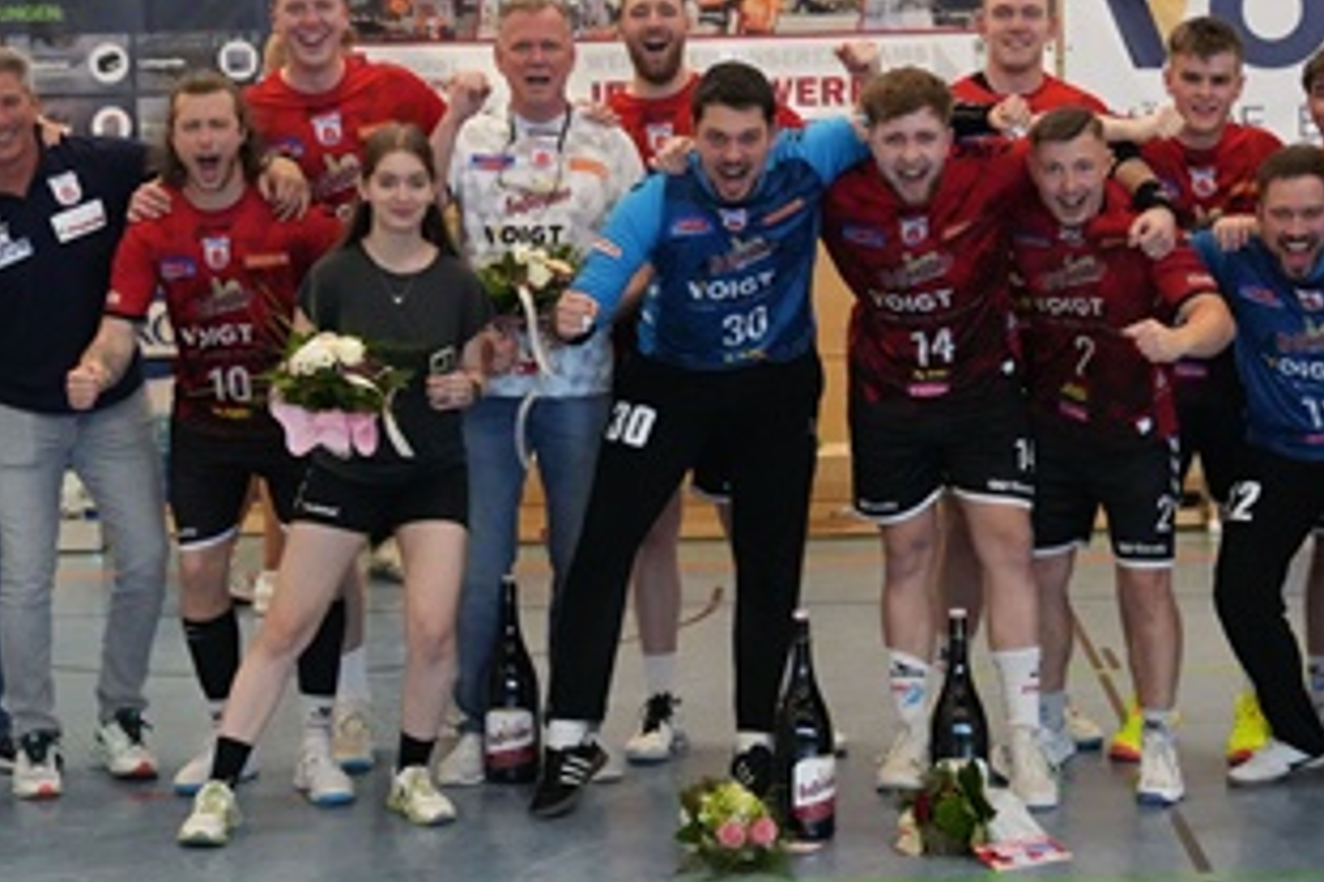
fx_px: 3124
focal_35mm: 85
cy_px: 469
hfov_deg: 23.9
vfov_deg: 16.1
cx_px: 792
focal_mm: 44
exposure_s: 1/1250
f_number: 2.8
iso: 12800
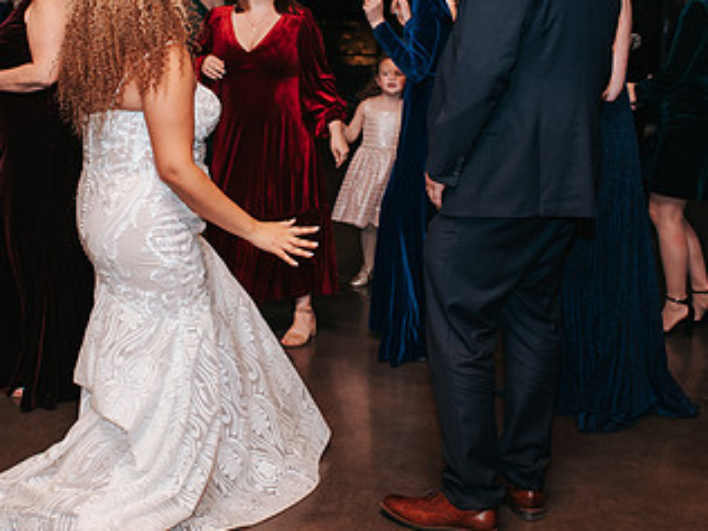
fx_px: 1370
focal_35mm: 67
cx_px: 214
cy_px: 165
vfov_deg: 21.8
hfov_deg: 28.7
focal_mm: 35
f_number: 2.8
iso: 1000
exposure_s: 1/200
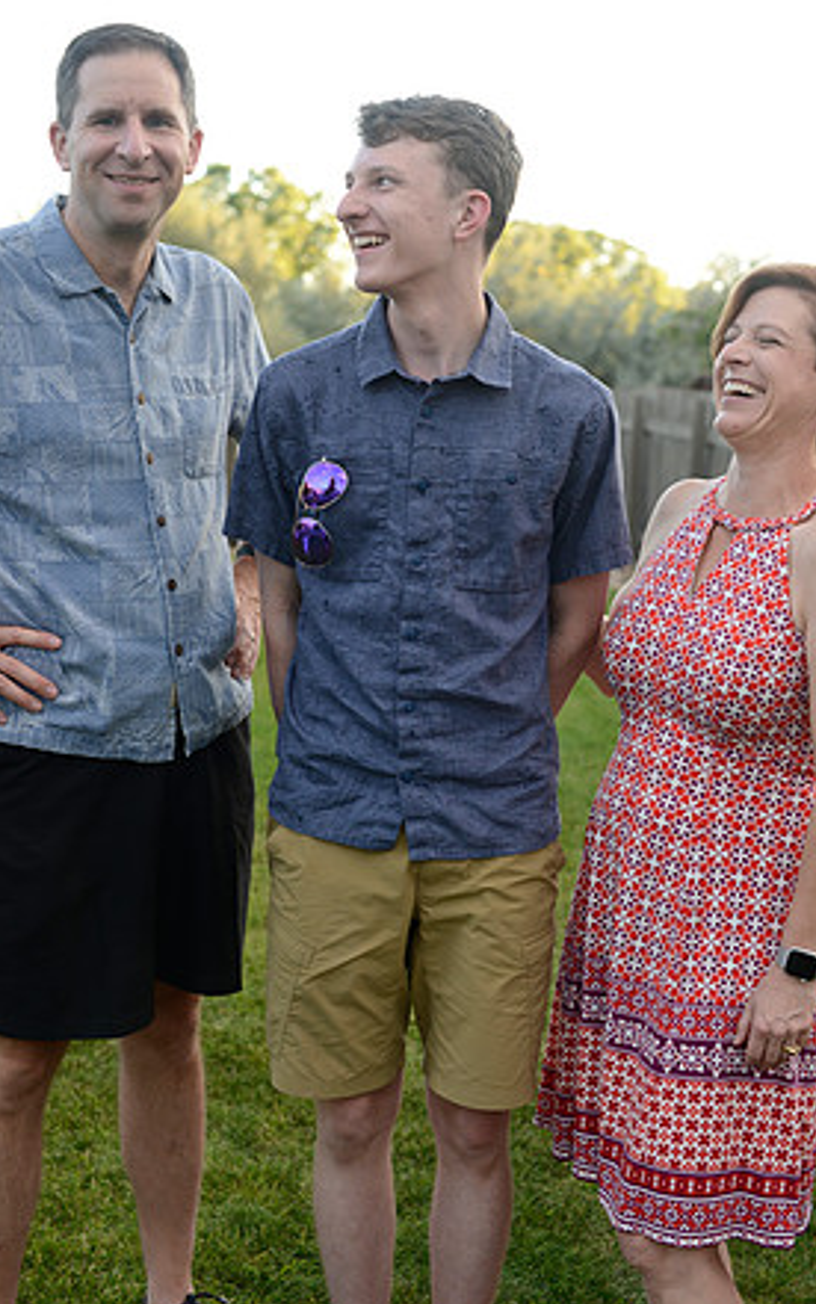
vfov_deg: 38.9
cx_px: 438
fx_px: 1848
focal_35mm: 52
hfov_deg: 24.9
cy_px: 662
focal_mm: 50
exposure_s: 1/200
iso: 400
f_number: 4
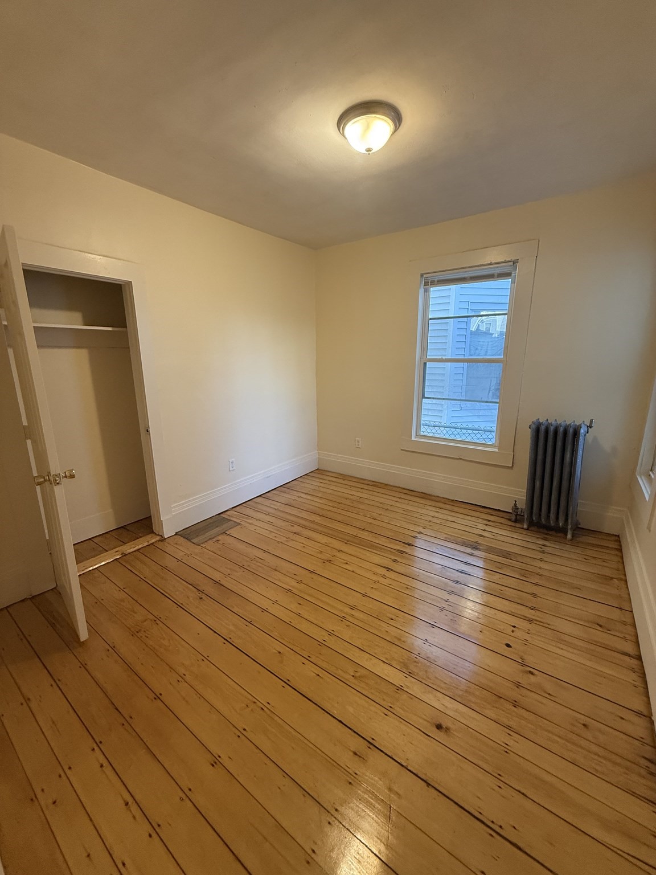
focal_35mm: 14
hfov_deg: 85.7
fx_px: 354
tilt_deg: -12.2
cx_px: 328
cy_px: 438
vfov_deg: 102.1
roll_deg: -0.1
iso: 200
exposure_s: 1/120
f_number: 2.2
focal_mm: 2.22
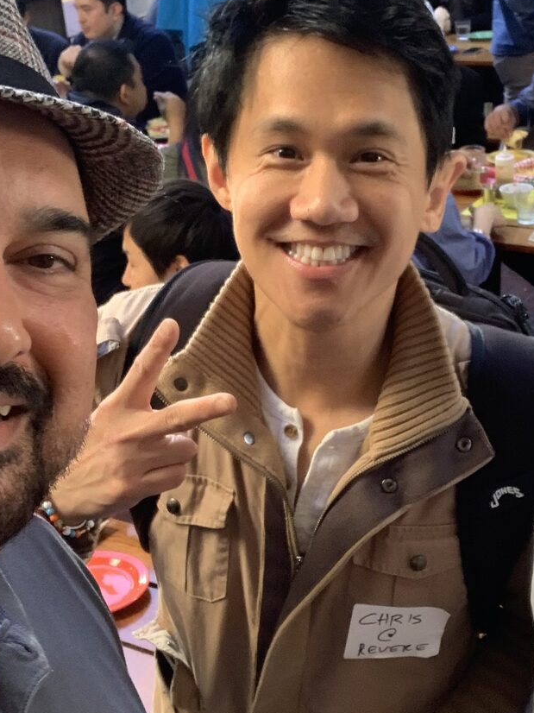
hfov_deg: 23.6
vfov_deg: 31.2
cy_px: 374
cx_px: 289
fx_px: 1276
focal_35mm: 62
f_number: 2.2
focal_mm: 2.87
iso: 125
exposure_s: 1/60
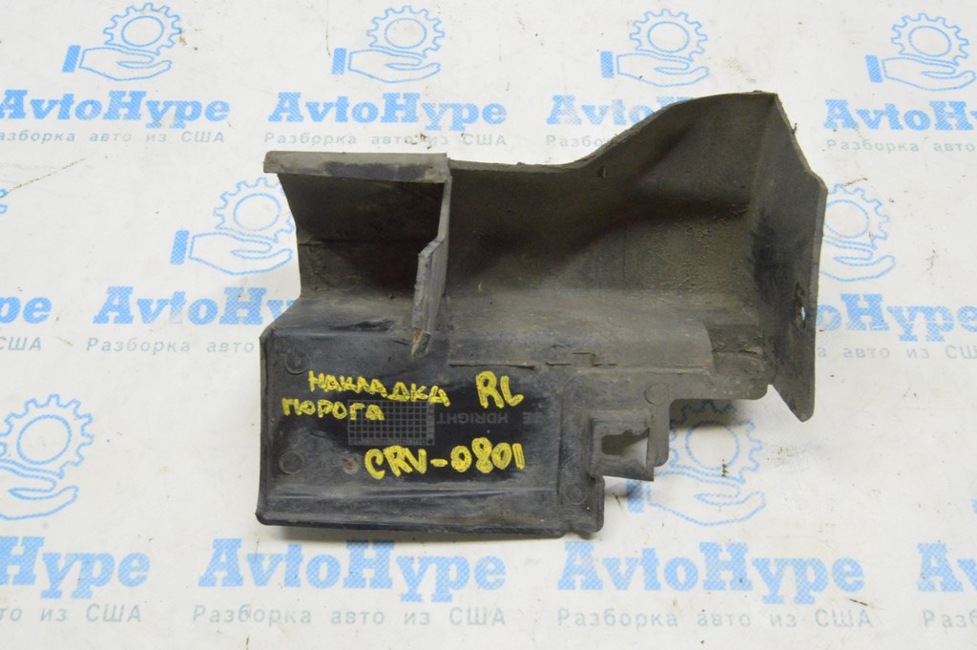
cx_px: 488
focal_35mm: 36
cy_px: 325
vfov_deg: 36.8
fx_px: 976
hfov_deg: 53.2
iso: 6400
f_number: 20
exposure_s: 1/15
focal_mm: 24
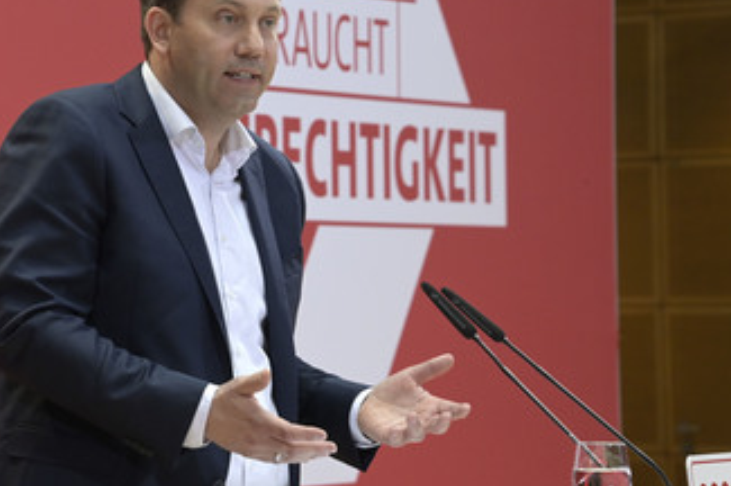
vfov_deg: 6.2
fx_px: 4503
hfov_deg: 9.3
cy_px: 218
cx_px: 273
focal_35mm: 222
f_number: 8
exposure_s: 1/500
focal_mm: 160
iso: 3200
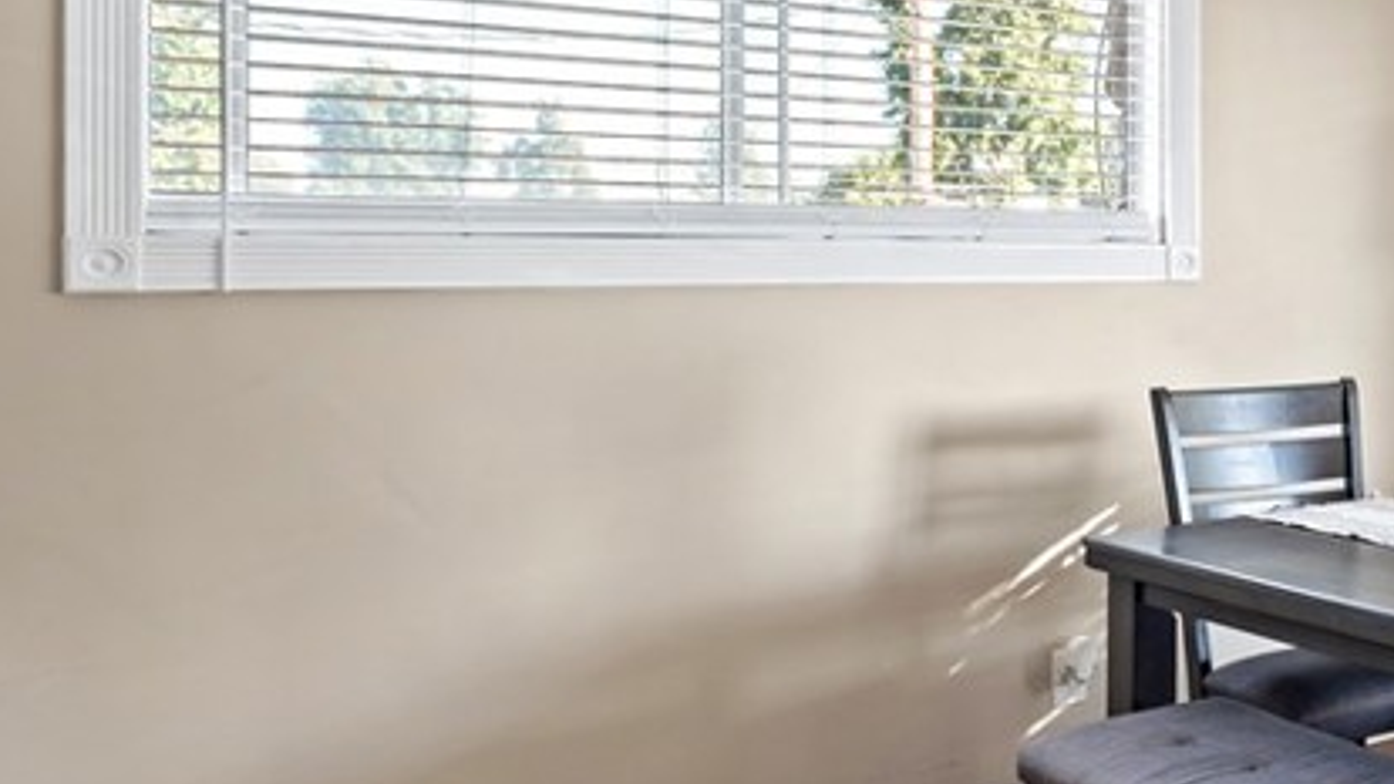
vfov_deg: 27.1
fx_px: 1627
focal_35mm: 44
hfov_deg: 36.5
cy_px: 330
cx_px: 1650
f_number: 5
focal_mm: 17
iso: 1000
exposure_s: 1/10
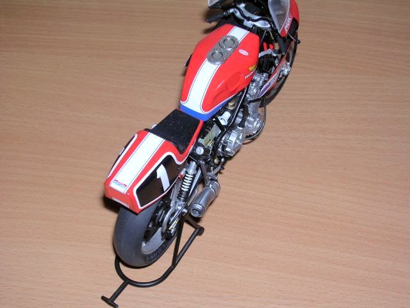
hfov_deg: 32.2
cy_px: 154
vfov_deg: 24.4
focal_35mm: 60
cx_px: 205
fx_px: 711
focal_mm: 9.1
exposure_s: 1/60.1
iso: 100
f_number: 3.4
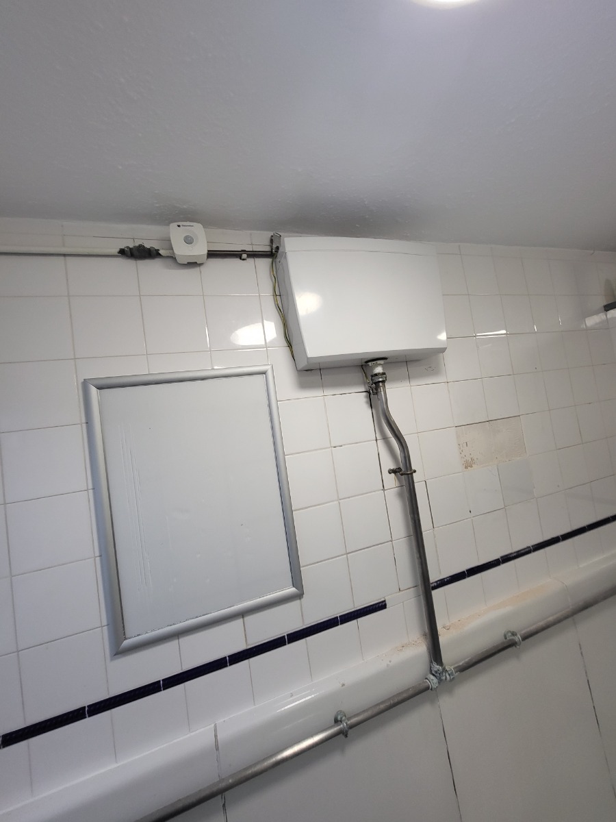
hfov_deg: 89.9
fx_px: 308
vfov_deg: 106.2
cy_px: 411
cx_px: 308
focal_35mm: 13
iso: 125
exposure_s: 1/50
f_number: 2.2
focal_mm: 1.74
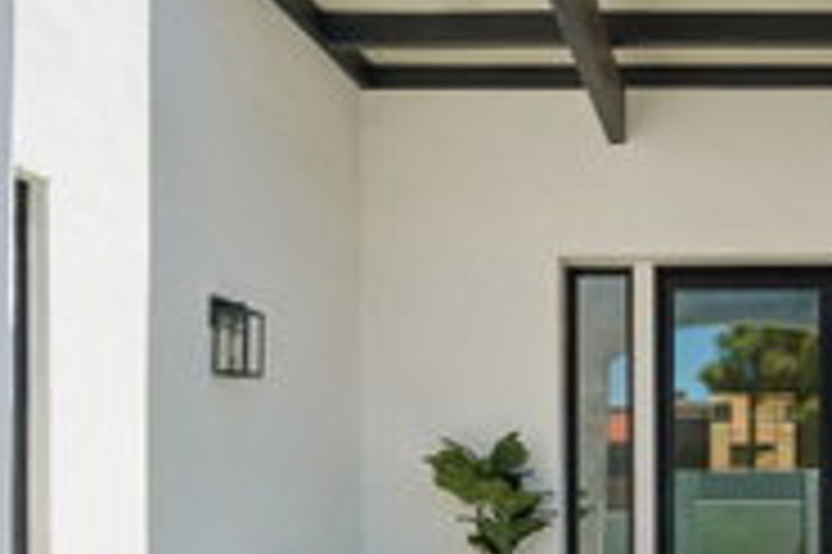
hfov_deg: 44.8
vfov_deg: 32.5
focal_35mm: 39
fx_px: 901
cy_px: 495
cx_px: 756
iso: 100
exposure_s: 1/125
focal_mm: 10
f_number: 8
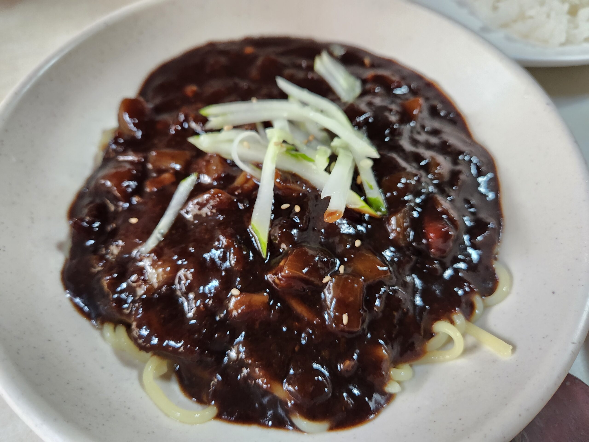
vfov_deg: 58.9
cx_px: 294
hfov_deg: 73.9
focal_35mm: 23
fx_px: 391
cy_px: 221
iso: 400
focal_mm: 5.4
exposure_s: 1/120
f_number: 1.8
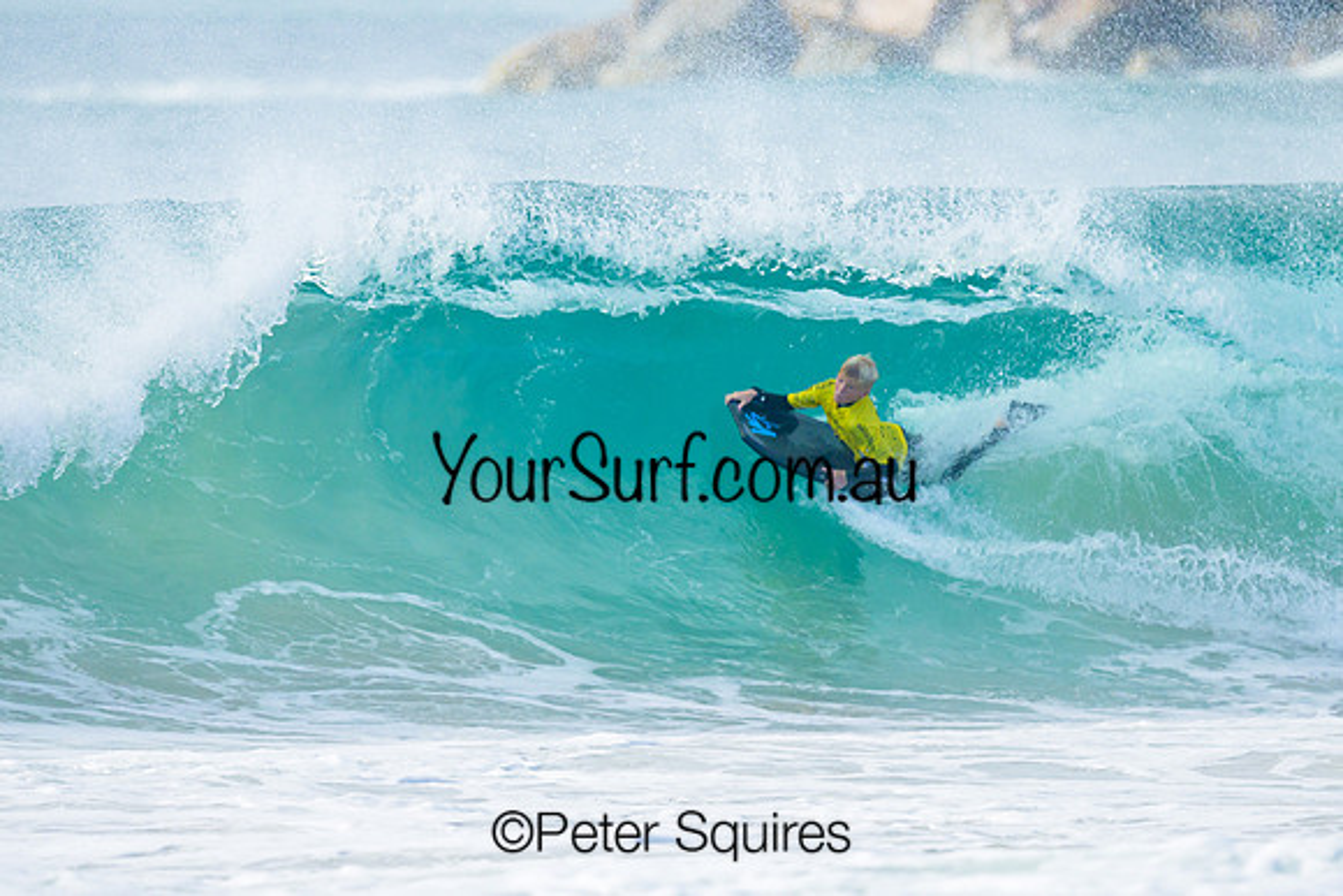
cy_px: 493
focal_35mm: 1101
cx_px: 790
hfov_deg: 1.9
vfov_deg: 1.3
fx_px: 41070
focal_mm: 800
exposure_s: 1/2000
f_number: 6.3
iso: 400
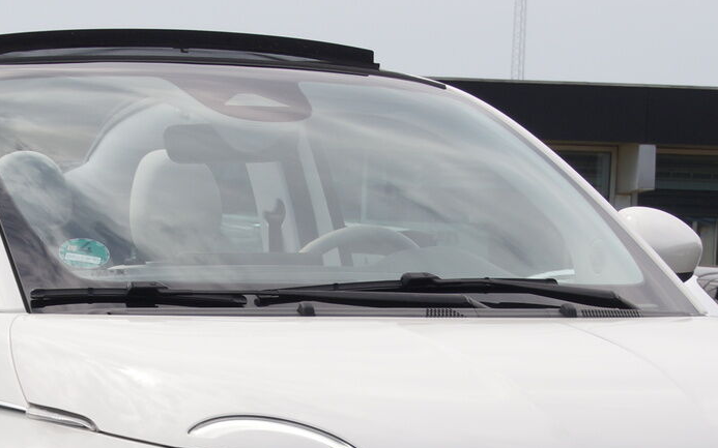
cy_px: 460
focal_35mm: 190
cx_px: 229
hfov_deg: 11.0
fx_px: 3726
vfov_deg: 6.9
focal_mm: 45
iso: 100
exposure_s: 1/200
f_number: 8
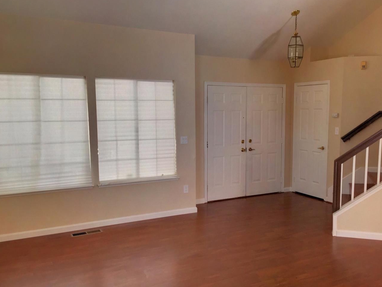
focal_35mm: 34
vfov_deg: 41.8
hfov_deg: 53.8
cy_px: 154
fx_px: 375
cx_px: 212
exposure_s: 1/30
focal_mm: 4.15
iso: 32
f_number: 2.2
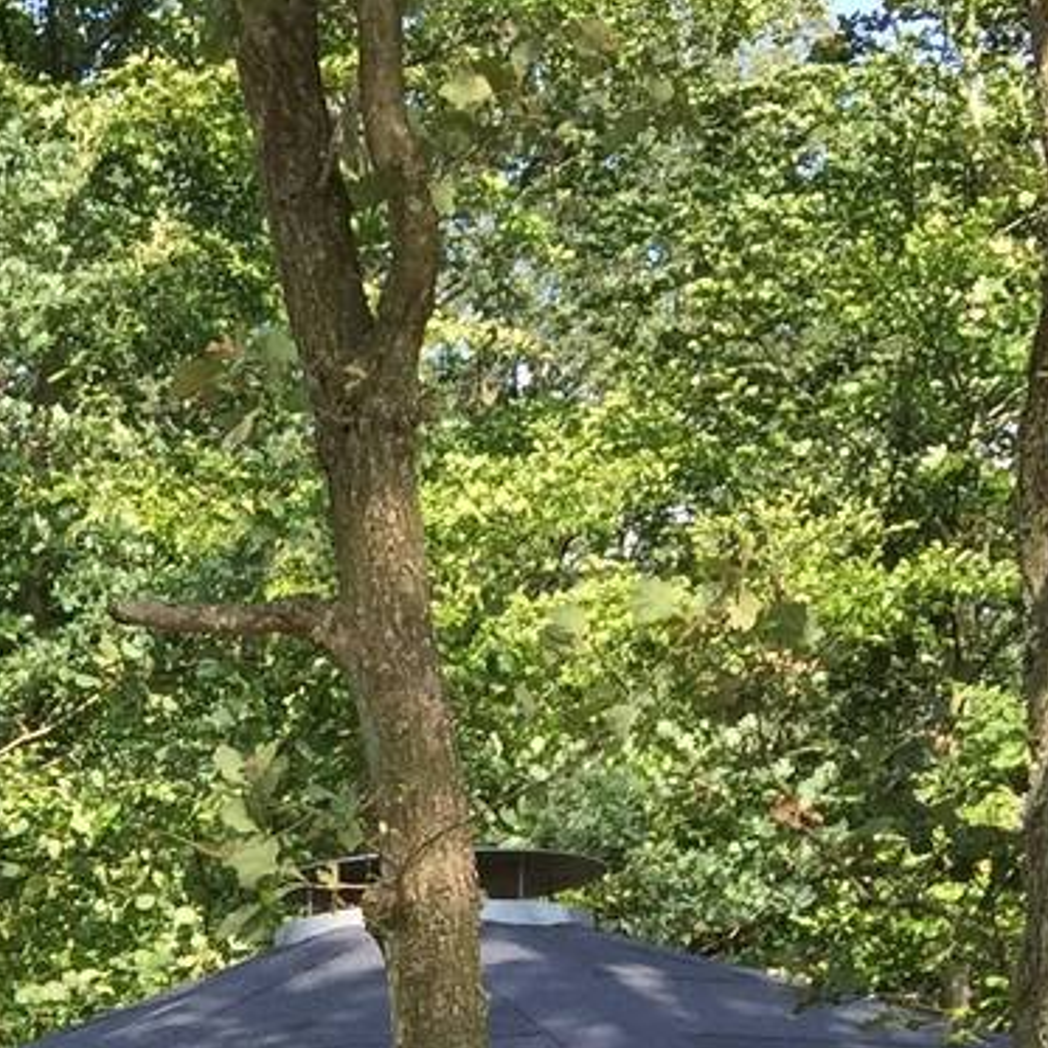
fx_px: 3768
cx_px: -834
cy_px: 1571
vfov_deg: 14.7
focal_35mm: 110
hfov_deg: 14.1
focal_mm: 4.15
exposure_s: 1/449
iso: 32
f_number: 2.2
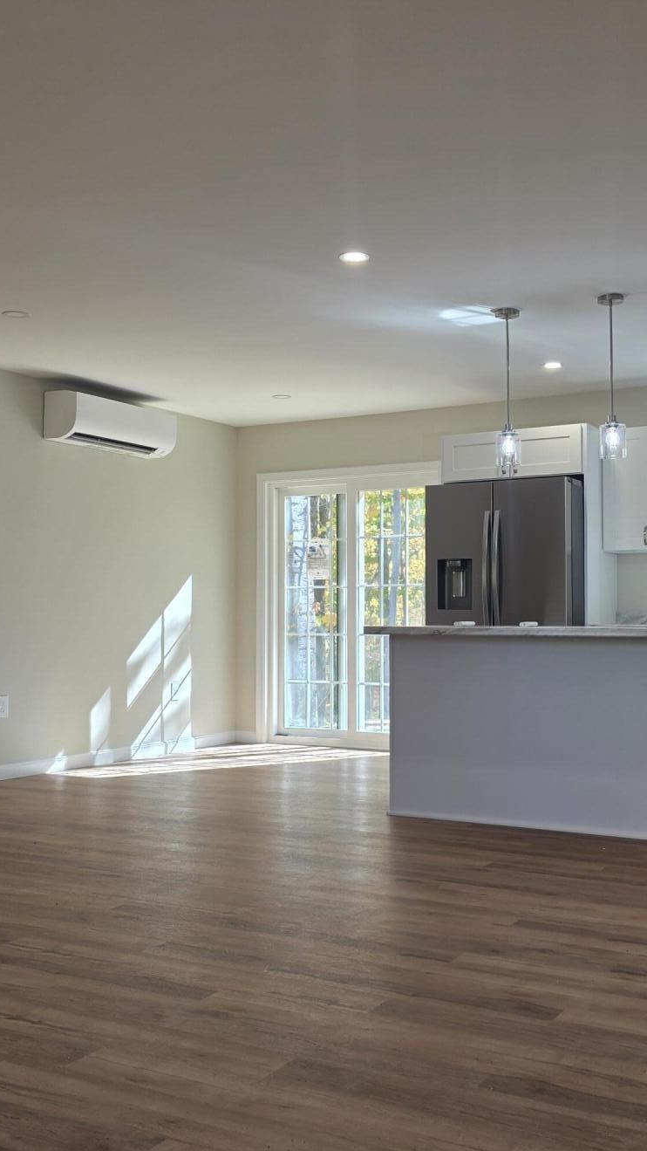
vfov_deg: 52.8
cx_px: 361
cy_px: 585
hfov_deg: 31.2
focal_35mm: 38
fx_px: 1159
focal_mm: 6.3
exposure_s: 1/120
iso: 50
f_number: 1.7
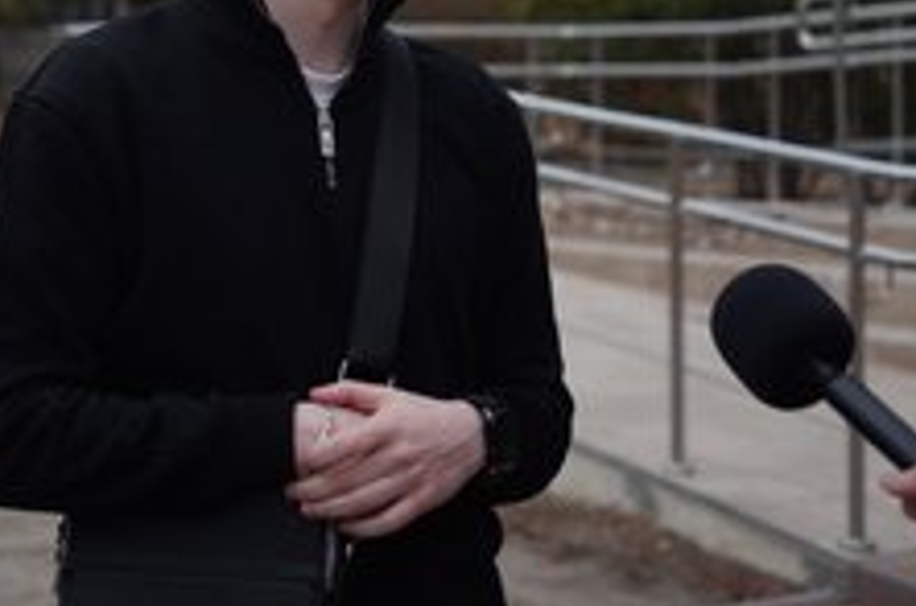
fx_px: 2603
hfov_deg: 19.9
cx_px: 309
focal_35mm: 103
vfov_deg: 13.2
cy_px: 70
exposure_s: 1/100
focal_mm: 37.9
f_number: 2.8
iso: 100
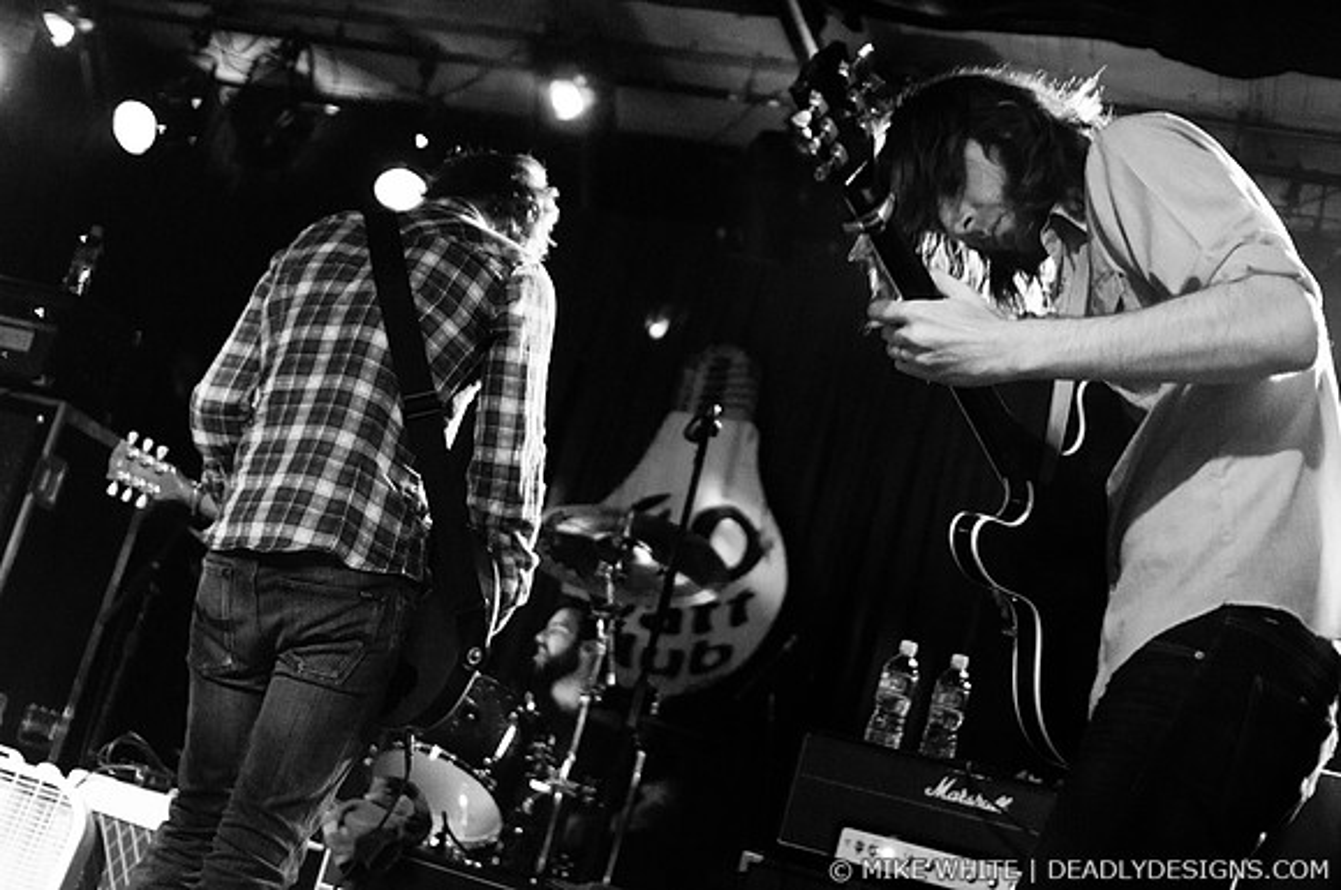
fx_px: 1674
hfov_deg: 43.7
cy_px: 445
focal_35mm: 45
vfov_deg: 29.8
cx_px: 670
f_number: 1.4
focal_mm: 30
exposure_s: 1/60
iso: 1000
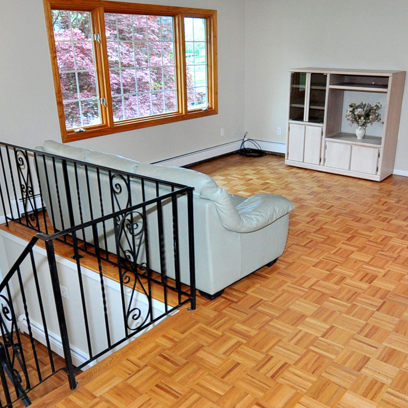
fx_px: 427
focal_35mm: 32
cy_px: 217
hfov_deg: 51.0
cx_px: 226
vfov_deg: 51.1
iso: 640
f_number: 4.5
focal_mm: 10
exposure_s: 1/50
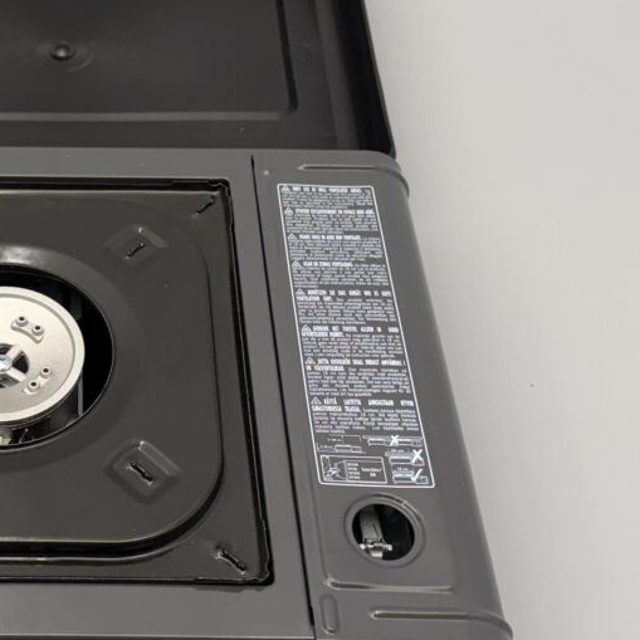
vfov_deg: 26.8
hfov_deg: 26.0
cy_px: 229
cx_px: 65
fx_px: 1339
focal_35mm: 64
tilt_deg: -48.5
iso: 160
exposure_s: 1/100
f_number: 1.78
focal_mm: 6.76
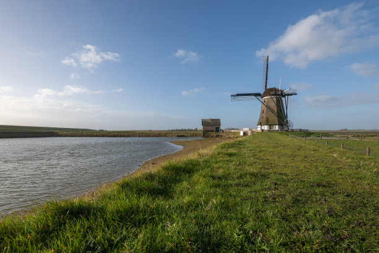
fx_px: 169
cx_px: 190
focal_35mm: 16
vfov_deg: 73.8
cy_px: 126
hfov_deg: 96.7
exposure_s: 1/200
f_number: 14
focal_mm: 16
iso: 320
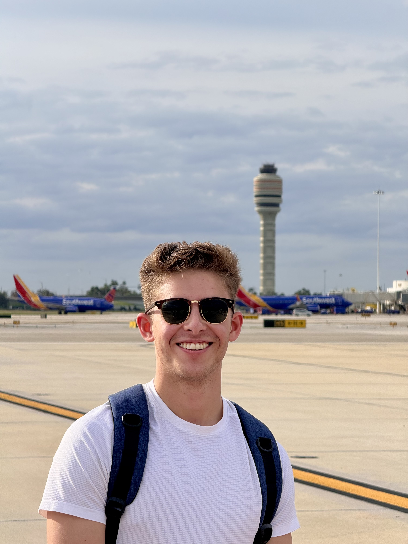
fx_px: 1886
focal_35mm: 120
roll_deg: +0.2
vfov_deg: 16.4
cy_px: 272
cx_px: 204
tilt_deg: +1.9
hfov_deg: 12.3
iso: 50
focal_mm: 15.66
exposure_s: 1/1451
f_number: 2.8
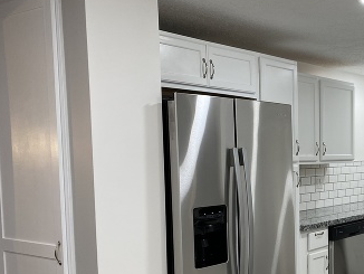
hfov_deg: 34.8
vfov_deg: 28.3
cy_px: 198
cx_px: 345
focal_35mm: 51
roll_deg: +0.5
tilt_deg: -5.8
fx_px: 537
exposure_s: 1/60
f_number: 1.8
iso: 64
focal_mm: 4.25
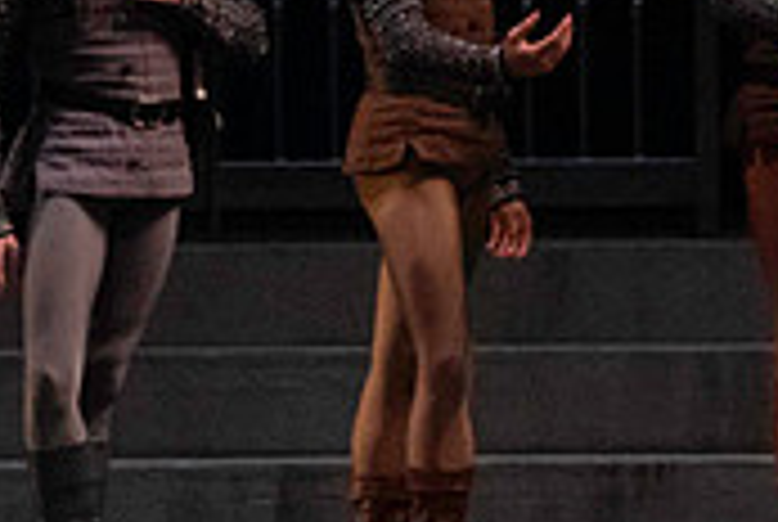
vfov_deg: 2.1
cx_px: 890
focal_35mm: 669
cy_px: 11
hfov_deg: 3.1
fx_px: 14482
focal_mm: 200
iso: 16000
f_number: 13
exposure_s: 1/400
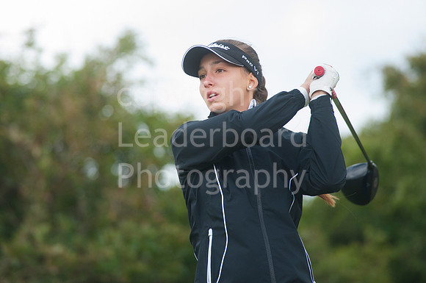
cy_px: 142
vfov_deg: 4.6
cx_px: 213
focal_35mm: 300
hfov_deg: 6.9
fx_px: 3545
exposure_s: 1/2500
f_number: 5
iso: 800
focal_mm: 300
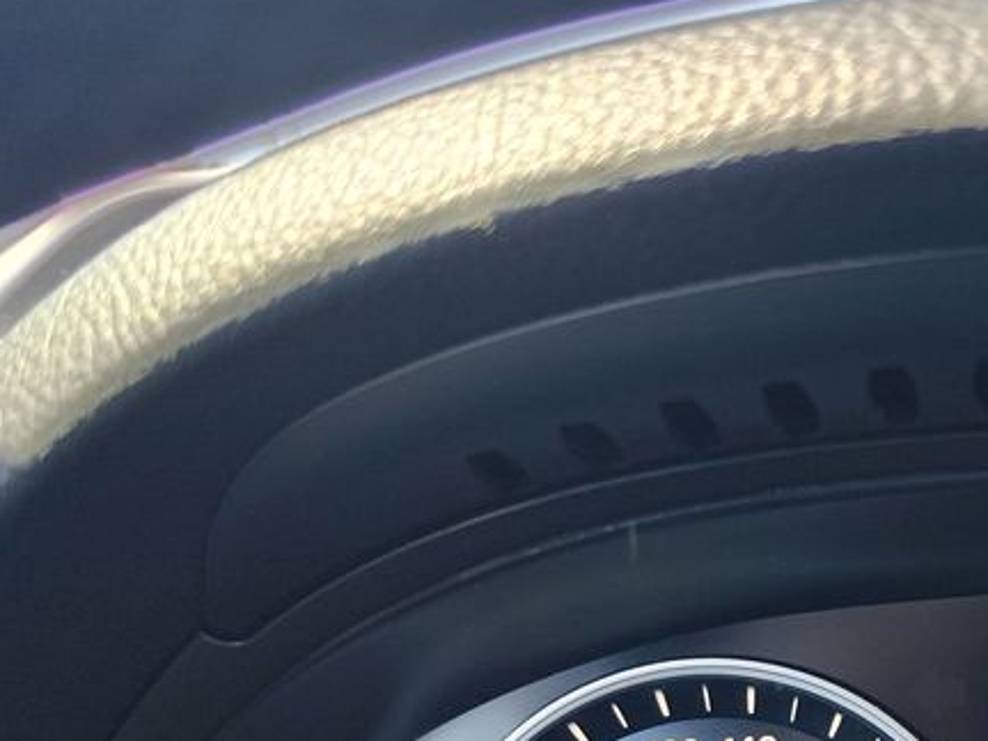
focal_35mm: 64
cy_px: 743
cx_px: 1006
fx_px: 1826
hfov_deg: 28.3
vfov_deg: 22.1
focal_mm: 7.01
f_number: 1.69
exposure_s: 1/100
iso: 92
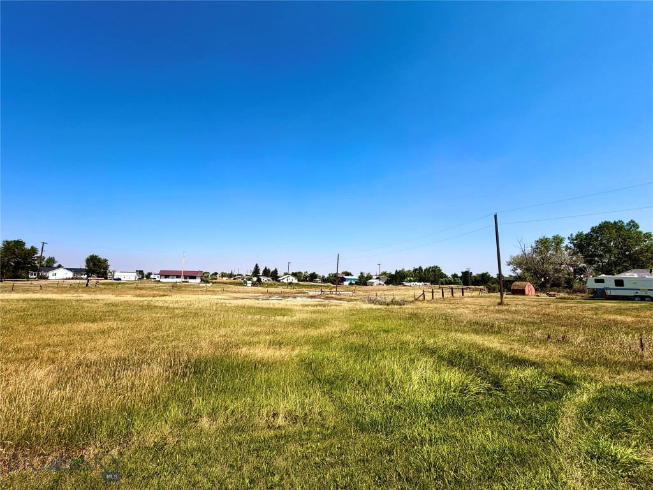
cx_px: 326
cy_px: 245
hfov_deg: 102.1
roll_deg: -0.3
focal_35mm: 14
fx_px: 264
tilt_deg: +7.8
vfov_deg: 85.7
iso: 20
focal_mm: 2.22
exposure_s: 1/1235
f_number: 2.2
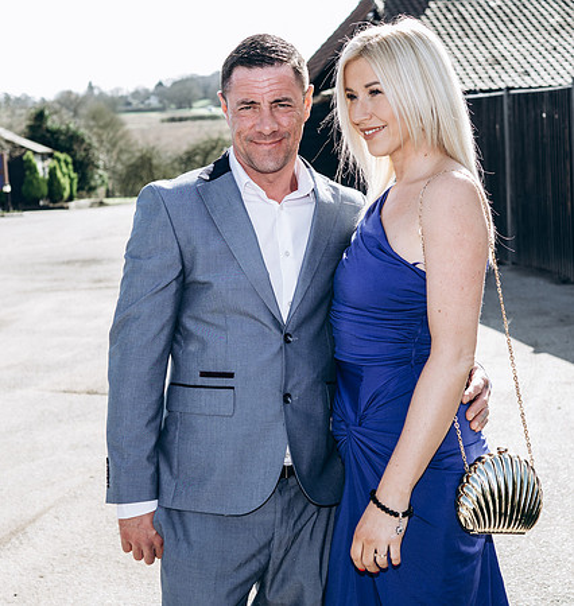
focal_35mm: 68
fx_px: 1309
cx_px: 329
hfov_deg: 24.7
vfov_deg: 26.1
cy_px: 277
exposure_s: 1/250
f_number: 4
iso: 100
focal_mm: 35
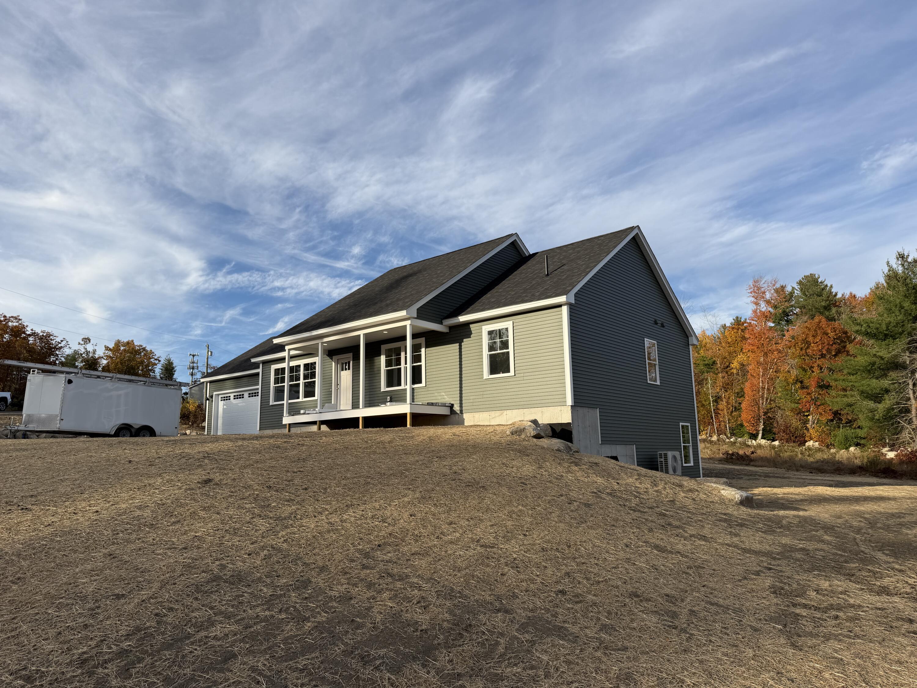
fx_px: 636
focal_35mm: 24
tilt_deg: +9.8
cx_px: 458
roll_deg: +0.8
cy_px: 344
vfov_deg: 56.8
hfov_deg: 71.6
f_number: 1.78
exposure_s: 1/3425
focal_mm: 6.76
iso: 80
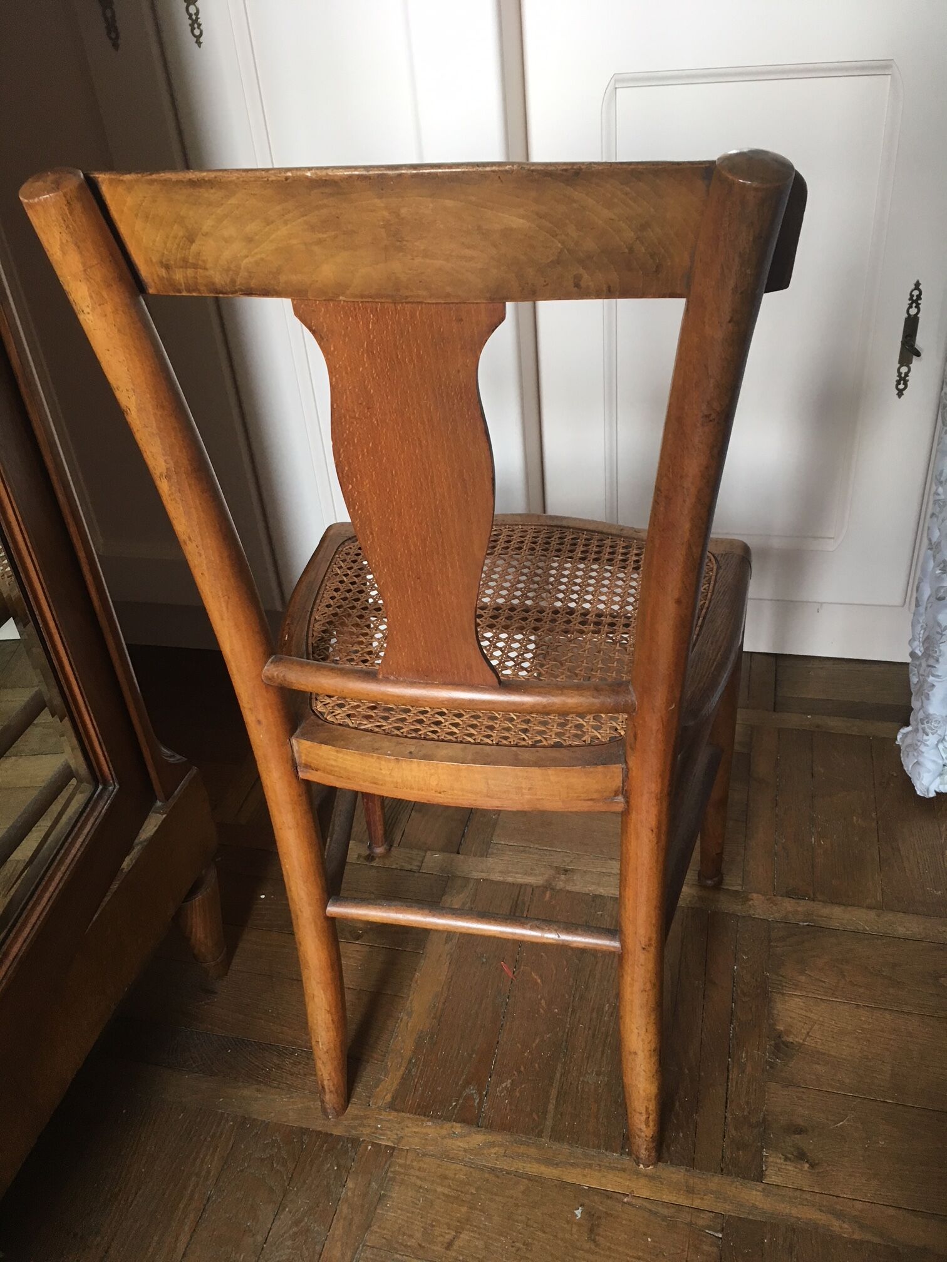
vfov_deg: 61.7
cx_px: 474
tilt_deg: -34.3
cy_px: 631
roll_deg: +6.8
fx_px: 1058
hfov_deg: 48.2
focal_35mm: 29
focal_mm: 4.15
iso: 50
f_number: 2.2
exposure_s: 1/33
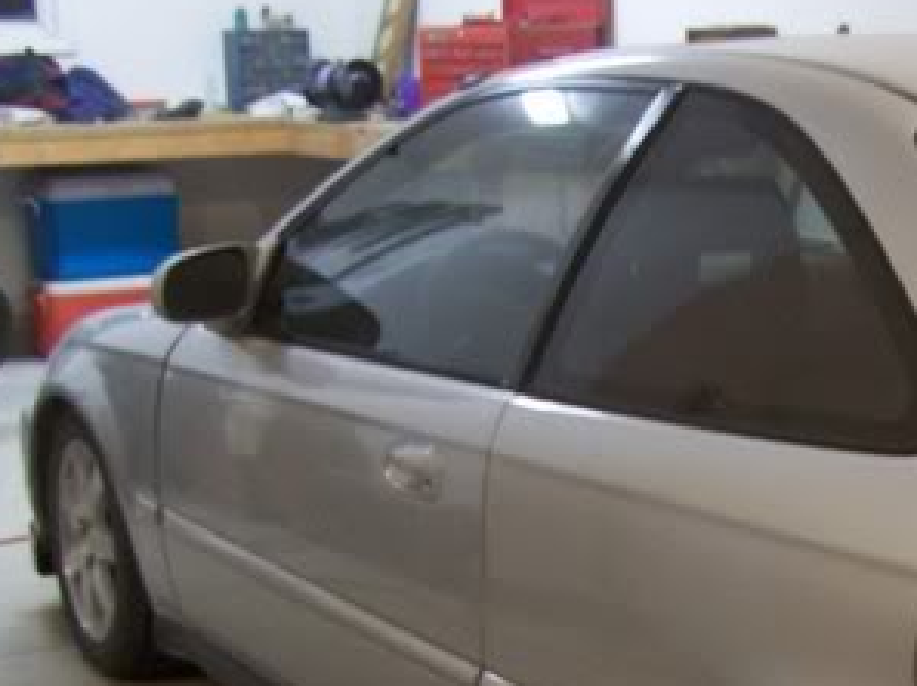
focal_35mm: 82
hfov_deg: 23.1
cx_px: 874
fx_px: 2170
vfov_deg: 17.6
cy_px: 652
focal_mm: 6.3
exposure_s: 1/6
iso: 160
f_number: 2.8
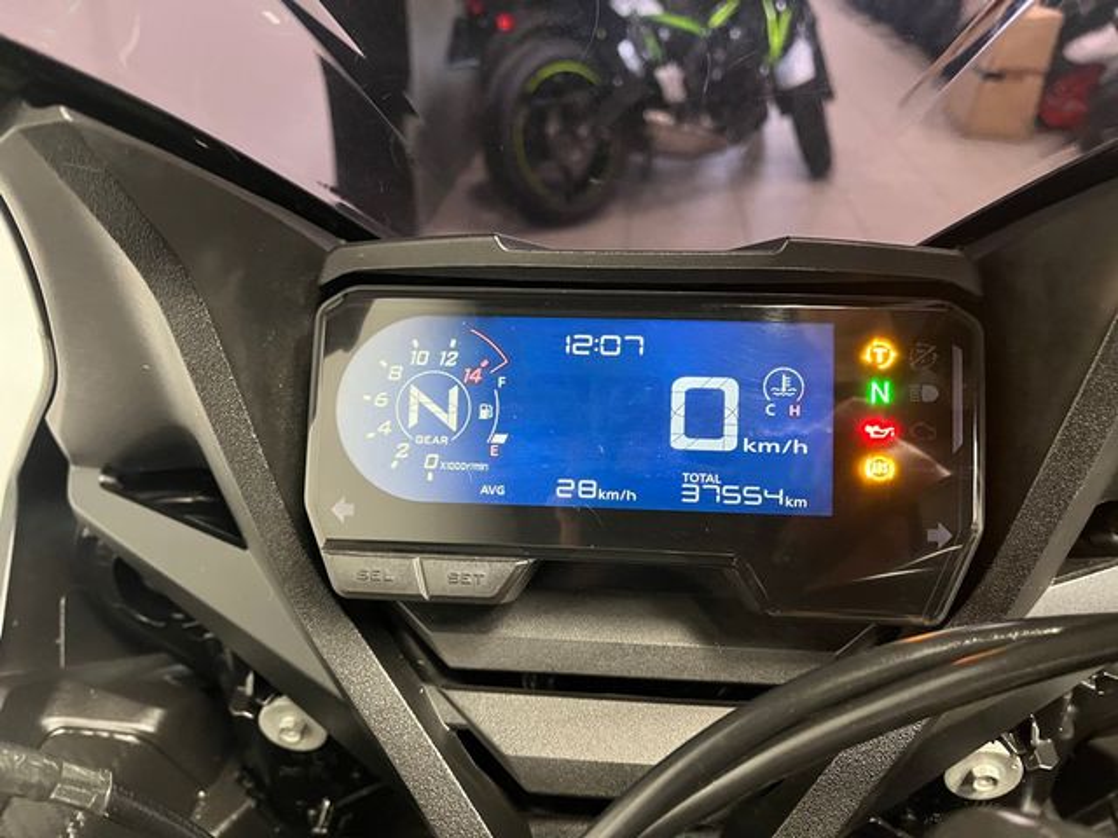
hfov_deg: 67.3
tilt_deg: -32.9
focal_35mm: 26
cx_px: 559
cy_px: 419
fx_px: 840
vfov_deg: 53.1
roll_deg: -3.4
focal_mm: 5.1
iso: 640
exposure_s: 1/33
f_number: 1.6
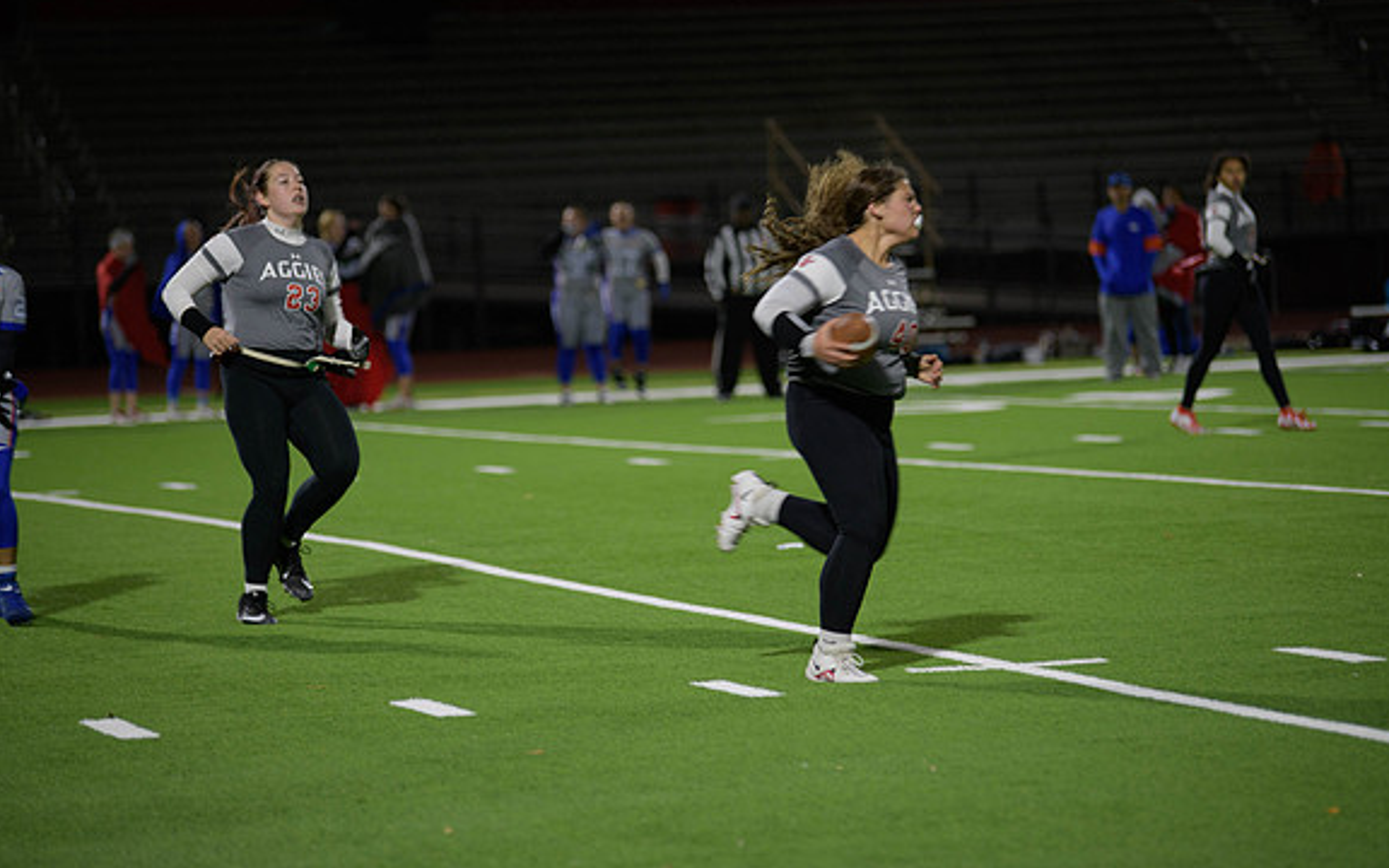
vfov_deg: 8.5
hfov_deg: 13.6
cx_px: 697
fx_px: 5830
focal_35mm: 154
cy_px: 450
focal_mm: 150
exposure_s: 1/200
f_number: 2.8
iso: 640
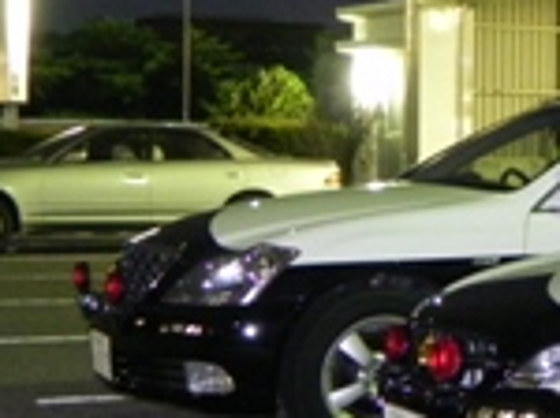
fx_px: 1631
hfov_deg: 17.5
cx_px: 840
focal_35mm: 101
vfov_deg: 14.6
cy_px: 203
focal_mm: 4.6
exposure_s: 1/2
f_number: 2.8
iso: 400
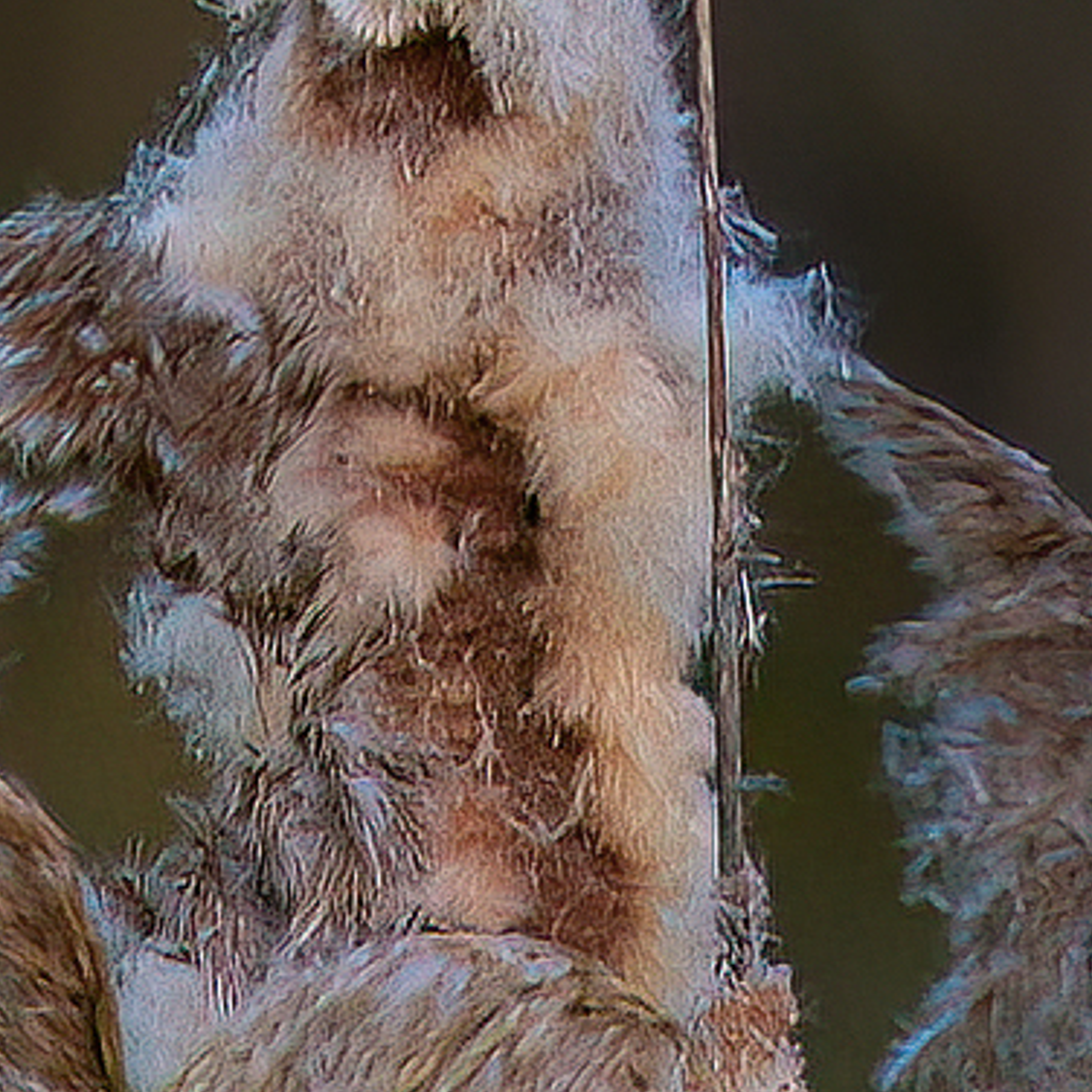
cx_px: 836
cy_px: 343
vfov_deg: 0.8
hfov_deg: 0.8
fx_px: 80517
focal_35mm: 2256
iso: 3200
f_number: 6.3
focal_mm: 444
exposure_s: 1/10
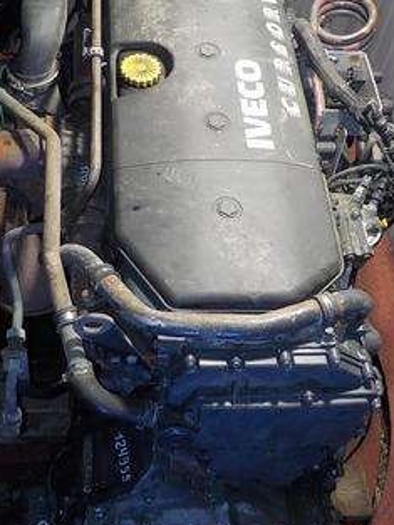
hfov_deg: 31.4
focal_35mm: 46
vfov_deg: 41.2
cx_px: 156
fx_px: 698
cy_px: 240
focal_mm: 4.1
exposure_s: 1/30
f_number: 3.3
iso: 320
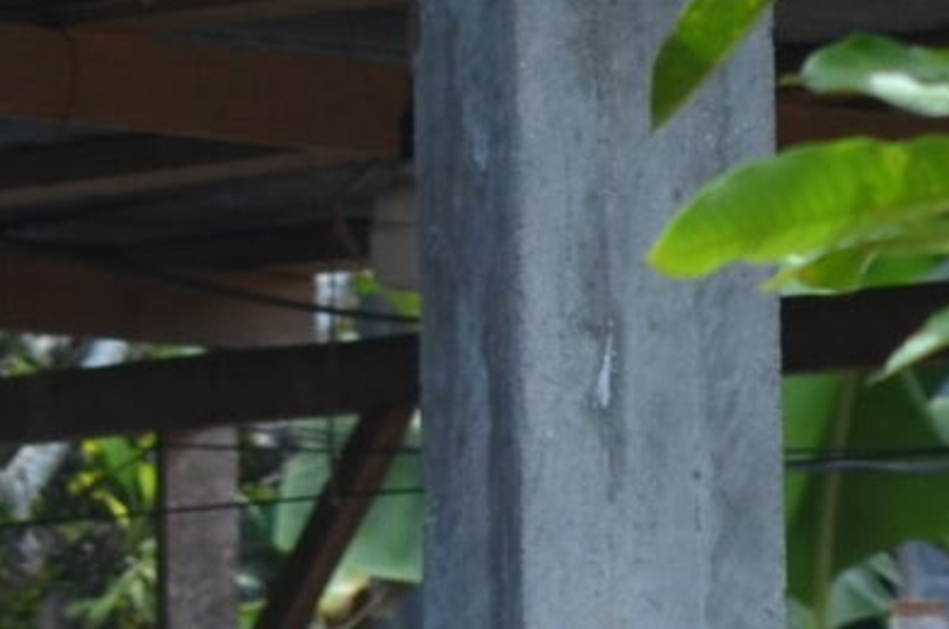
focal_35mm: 685
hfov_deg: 3.0
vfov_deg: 2.0
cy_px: 1744
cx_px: -506
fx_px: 18028
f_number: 5.6
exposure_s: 1/250
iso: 200
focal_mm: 70
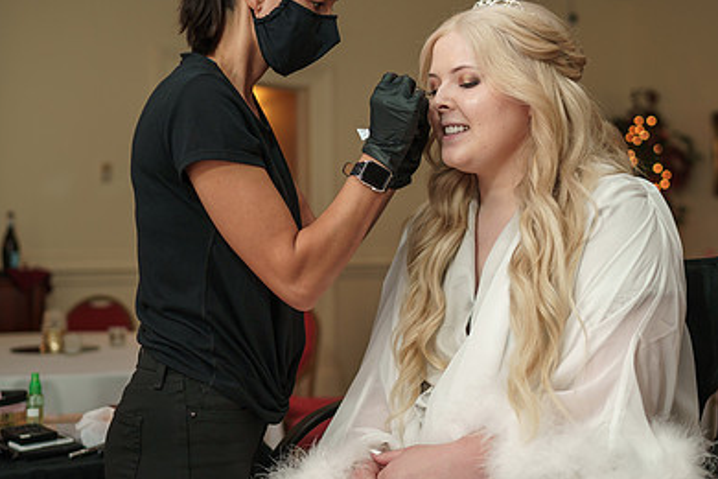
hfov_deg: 38.1
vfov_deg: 26.0
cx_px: 411
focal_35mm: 52
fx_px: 1037
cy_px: 205
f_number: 2
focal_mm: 35
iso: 400
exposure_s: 1/200
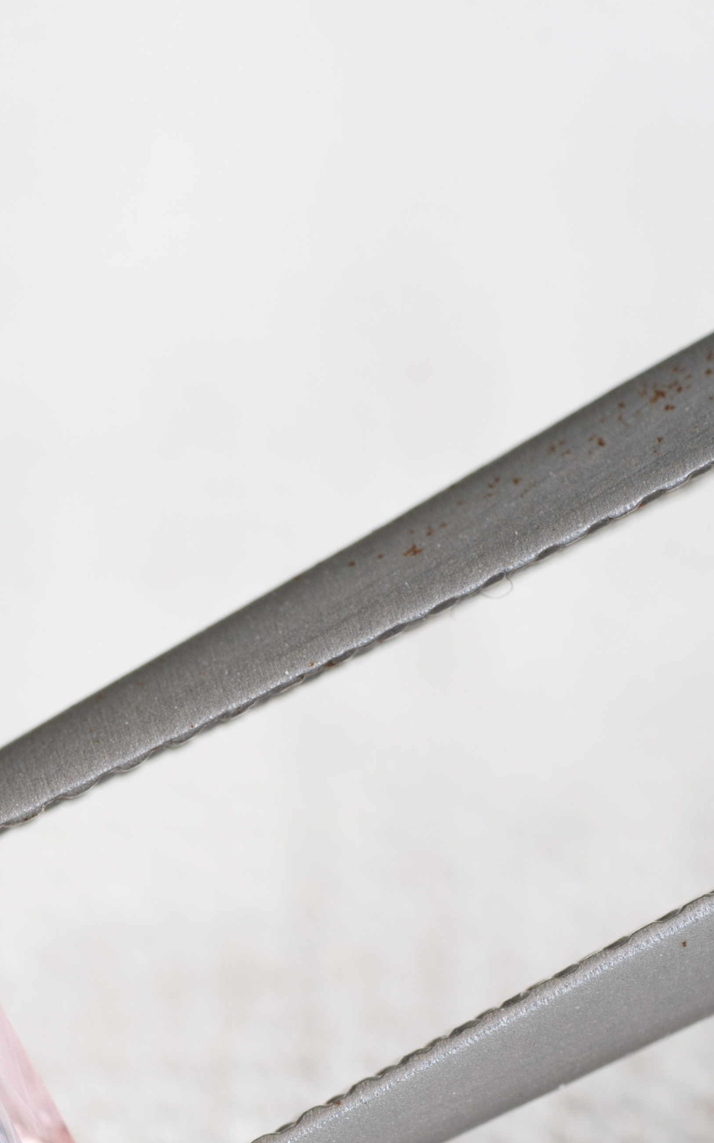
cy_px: 1105
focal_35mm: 212
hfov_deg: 6.2
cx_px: -131
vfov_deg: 9.8
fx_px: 6602
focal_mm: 90
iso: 100
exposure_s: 1/8
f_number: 6.3
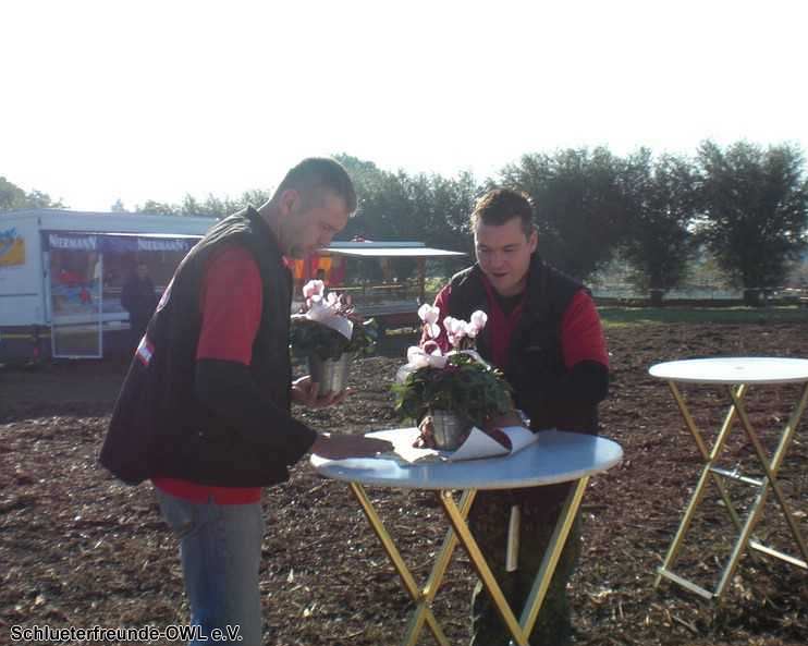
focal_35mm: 40
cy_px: 326
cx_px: 434
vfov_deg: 37.3
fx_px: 956
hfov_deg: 45.8
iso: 64
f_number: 5.6
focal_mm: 6.3
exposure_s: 1/200
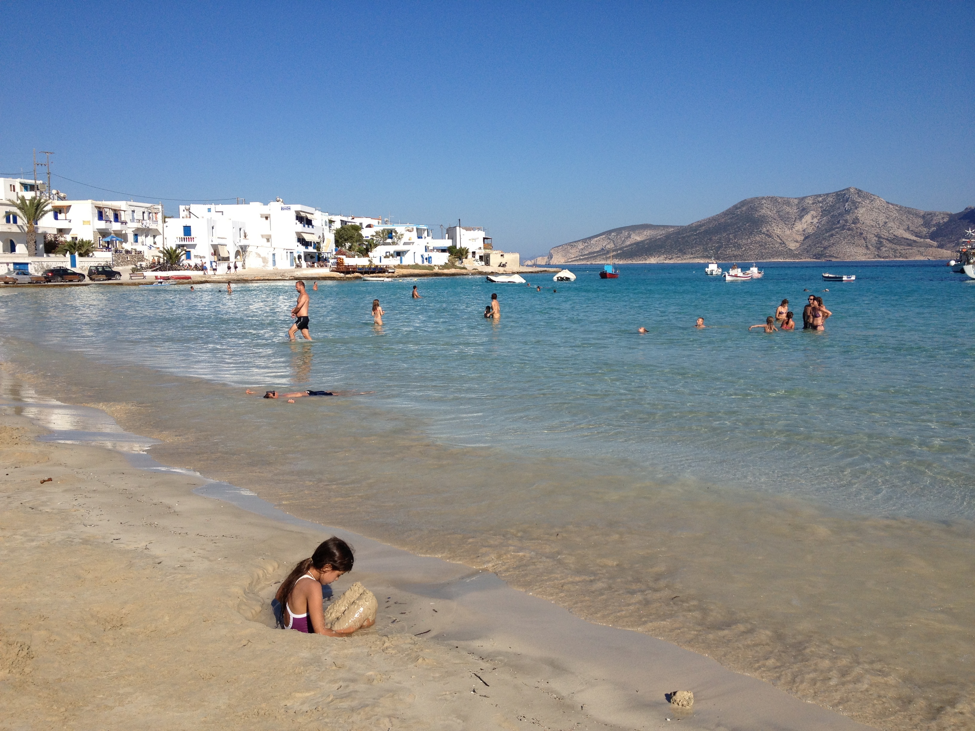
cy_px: 366
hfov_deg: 52.6
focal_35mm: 35
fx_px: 986
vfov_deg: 40.7
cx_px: 488
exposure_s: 1/2632
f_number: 2.4
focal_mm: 4.28
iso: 50
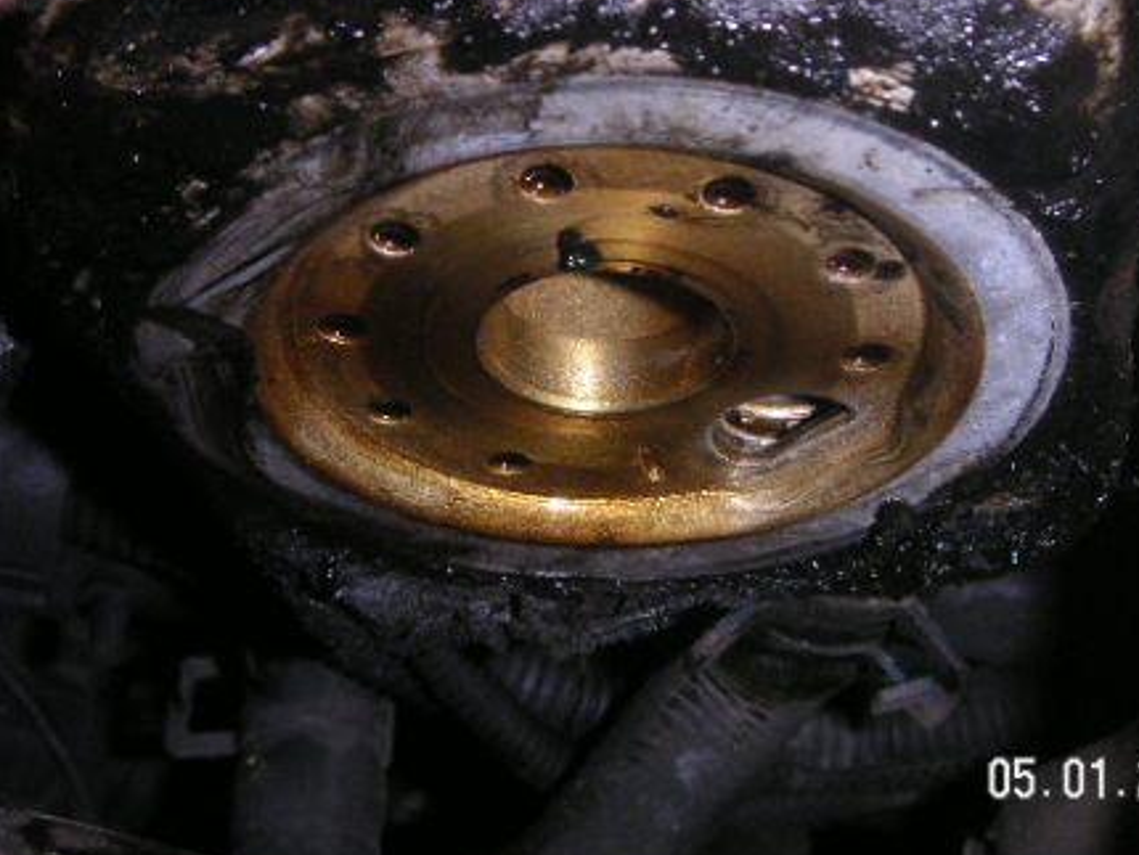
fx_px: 1745
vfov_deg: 27.4
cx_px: 575
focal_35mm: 53
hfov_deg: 36.2
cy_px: 299
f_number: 6.7
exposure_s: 1/45
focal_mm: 6
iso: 160
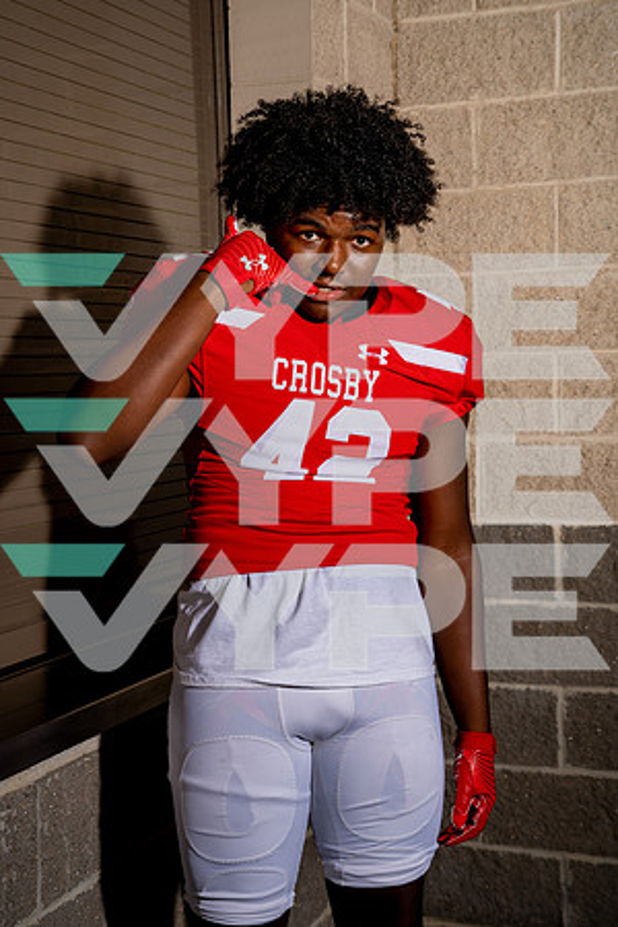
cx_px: 309
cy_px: 464
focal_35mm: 62
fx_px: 1596
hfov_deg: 21.9
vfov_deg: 32.4
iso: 100
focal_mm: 62
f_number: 8
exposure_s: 1/250
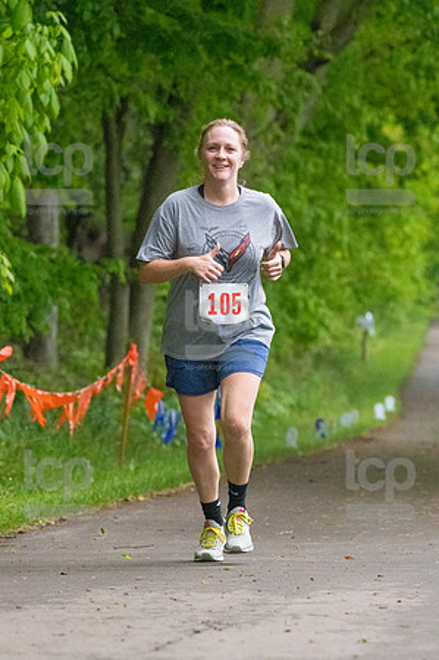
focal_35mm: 262
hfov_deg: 5.2
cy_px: 330
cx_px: 220
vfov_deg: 7.9
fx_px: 4803
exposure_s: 1/1250
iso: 6400
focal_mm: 175
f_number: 5.6
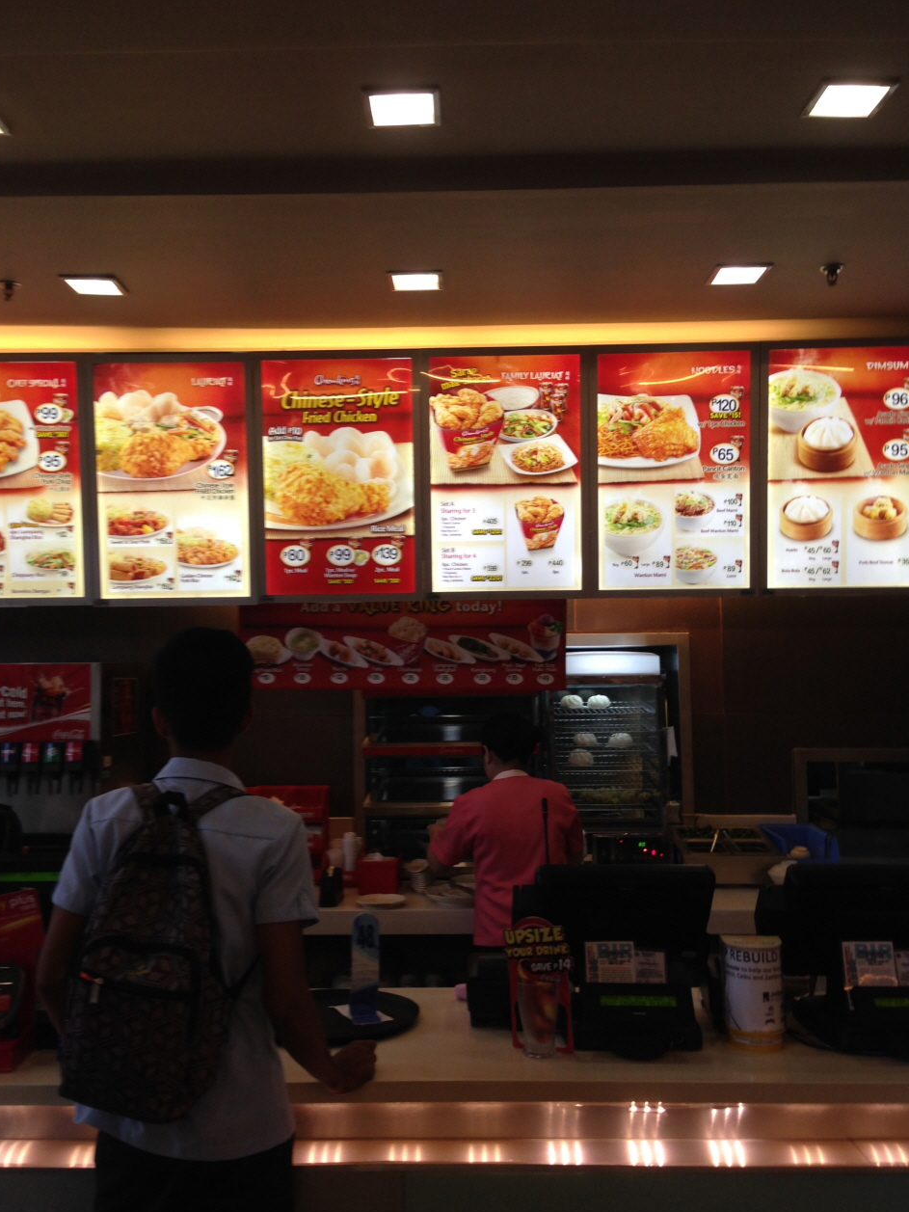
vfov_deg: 52.6
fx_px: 1225
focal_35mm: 35
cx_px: 442
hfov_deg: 40.7
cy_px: 611
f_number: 2.4
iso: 50
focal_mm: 4.12
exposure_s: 1/40
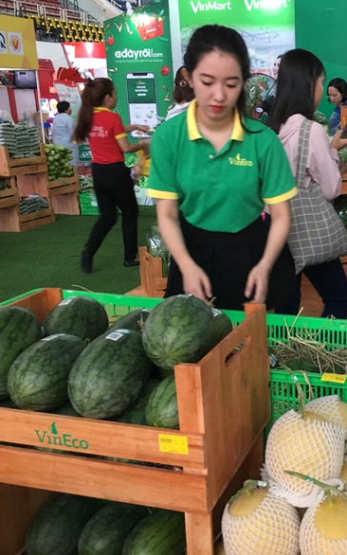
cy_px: 275
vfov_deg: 47.2
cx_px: 304
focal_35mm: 42
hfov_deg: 29.4
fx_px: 636
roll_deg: +0.8
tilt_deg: -14.5
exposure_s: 1/17
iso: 64
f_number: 2.2
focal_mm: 4.15
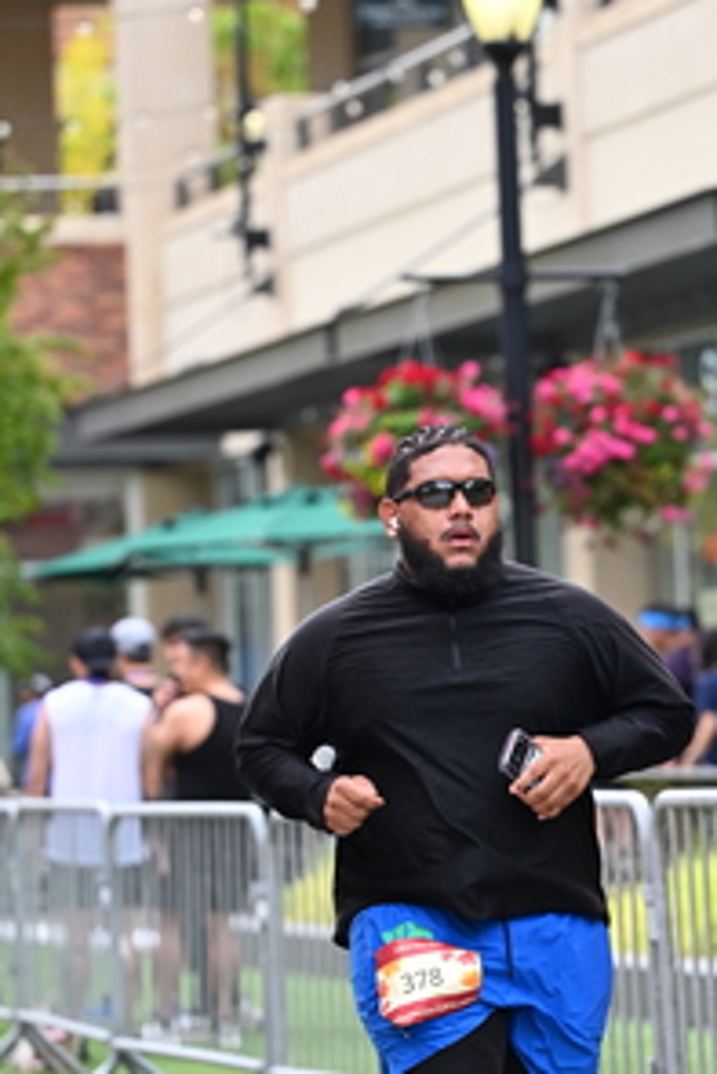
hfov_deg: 7.1
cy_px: 641
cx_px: 548
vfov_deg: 10.6
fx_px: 5789
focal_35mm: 194
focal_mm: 104
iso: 640
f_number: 2.8
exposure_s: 1/2000
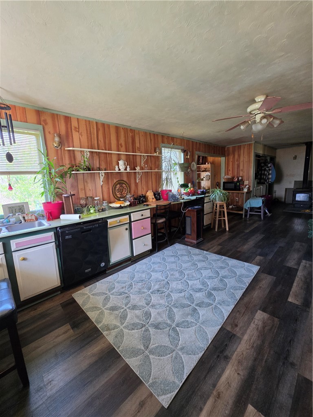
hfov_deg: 89.9
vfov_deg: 106.2
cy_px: 208
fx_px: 157
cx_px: 156
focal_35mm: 13
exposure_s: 1/60
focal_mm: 2.2
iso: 250
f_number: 1.9
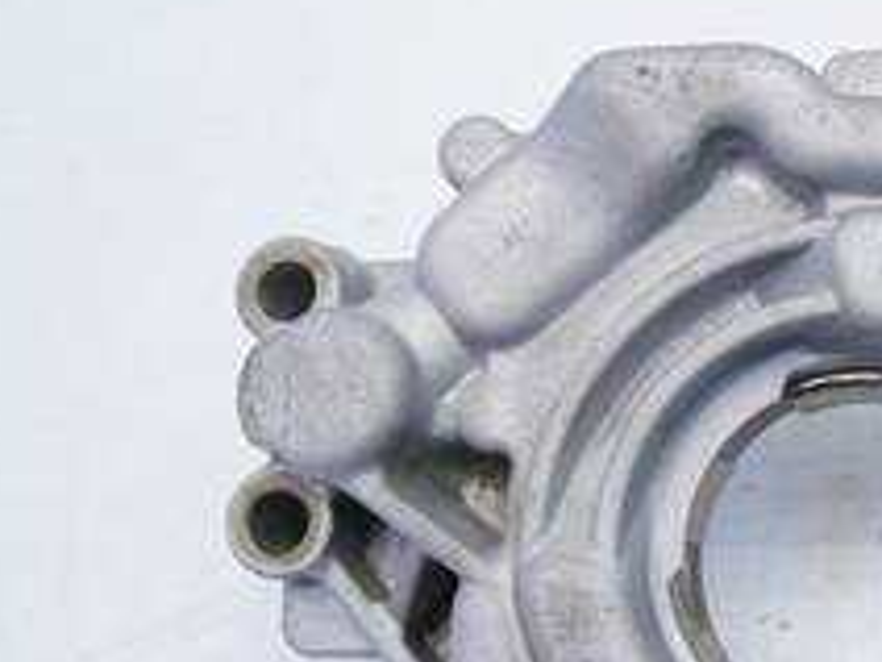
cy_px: 491
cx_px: 899
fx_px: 1503
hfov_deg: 30.2
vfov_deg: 24.6
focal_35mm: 59
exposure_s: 1/100
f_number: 3.5
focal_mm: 13
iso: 200
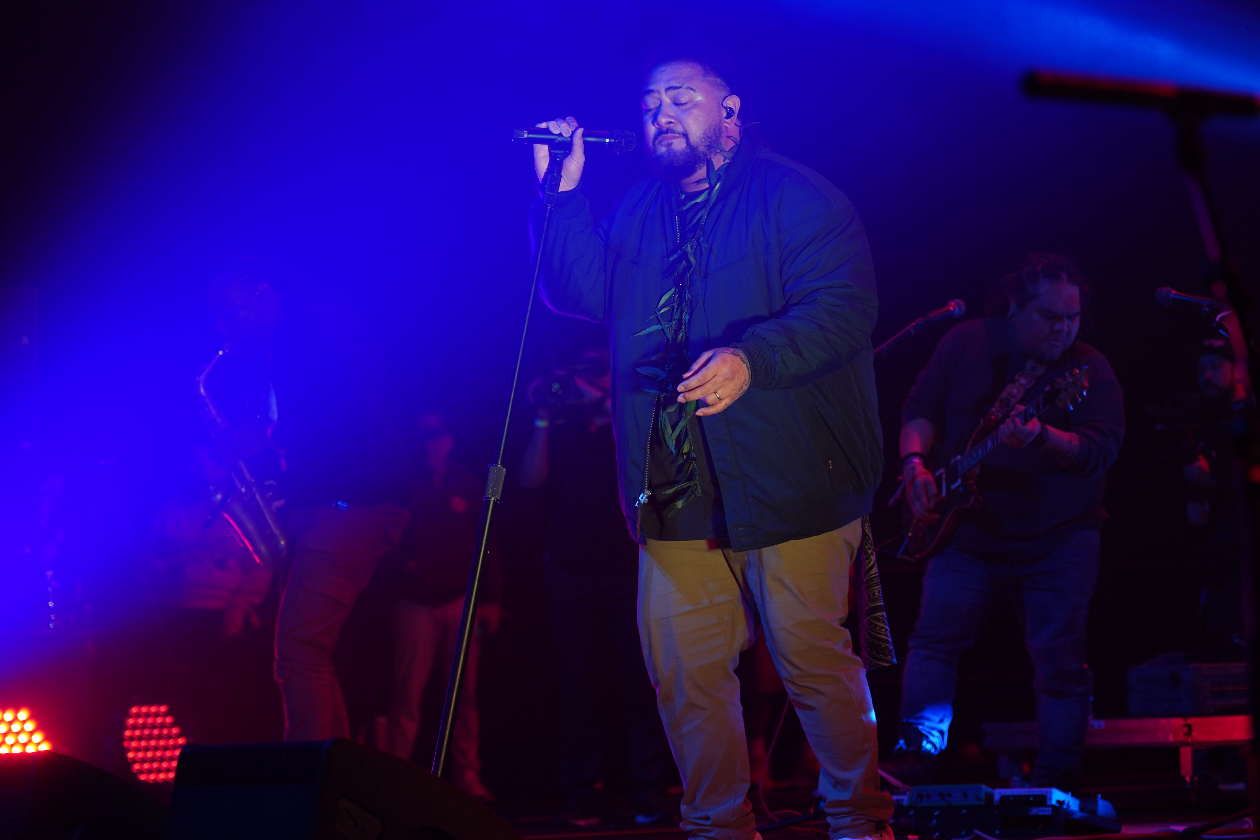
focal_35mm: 118
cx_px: 703
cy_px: 445
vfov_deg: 11.6
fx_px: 4130
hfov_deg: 17.3
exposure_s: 1/125
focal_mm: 105
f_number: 4
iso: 500
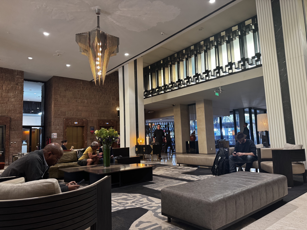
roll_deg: +2.1
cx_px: 154
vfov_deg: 56.8
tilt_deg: +5.7
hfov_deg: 71.6
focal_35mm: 24
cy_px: 115
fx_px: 213
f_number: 1.78
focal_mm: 6.76
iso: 250
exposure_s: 1/50
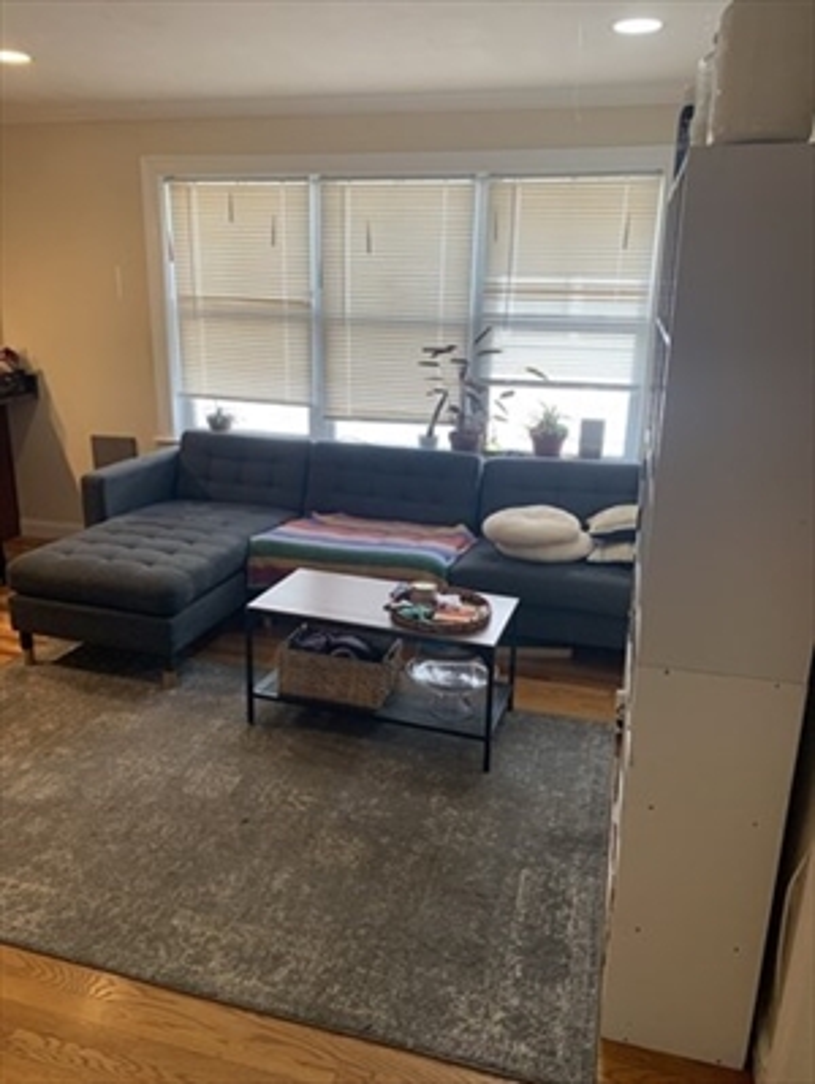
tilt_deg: -16.4
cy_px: 542
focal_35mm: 26
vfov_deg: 67.3
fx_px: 815
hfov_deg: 53.1
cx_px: 408
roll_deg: -1.8
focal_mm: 4.25
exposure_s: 1/60
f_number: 1.8
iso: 64
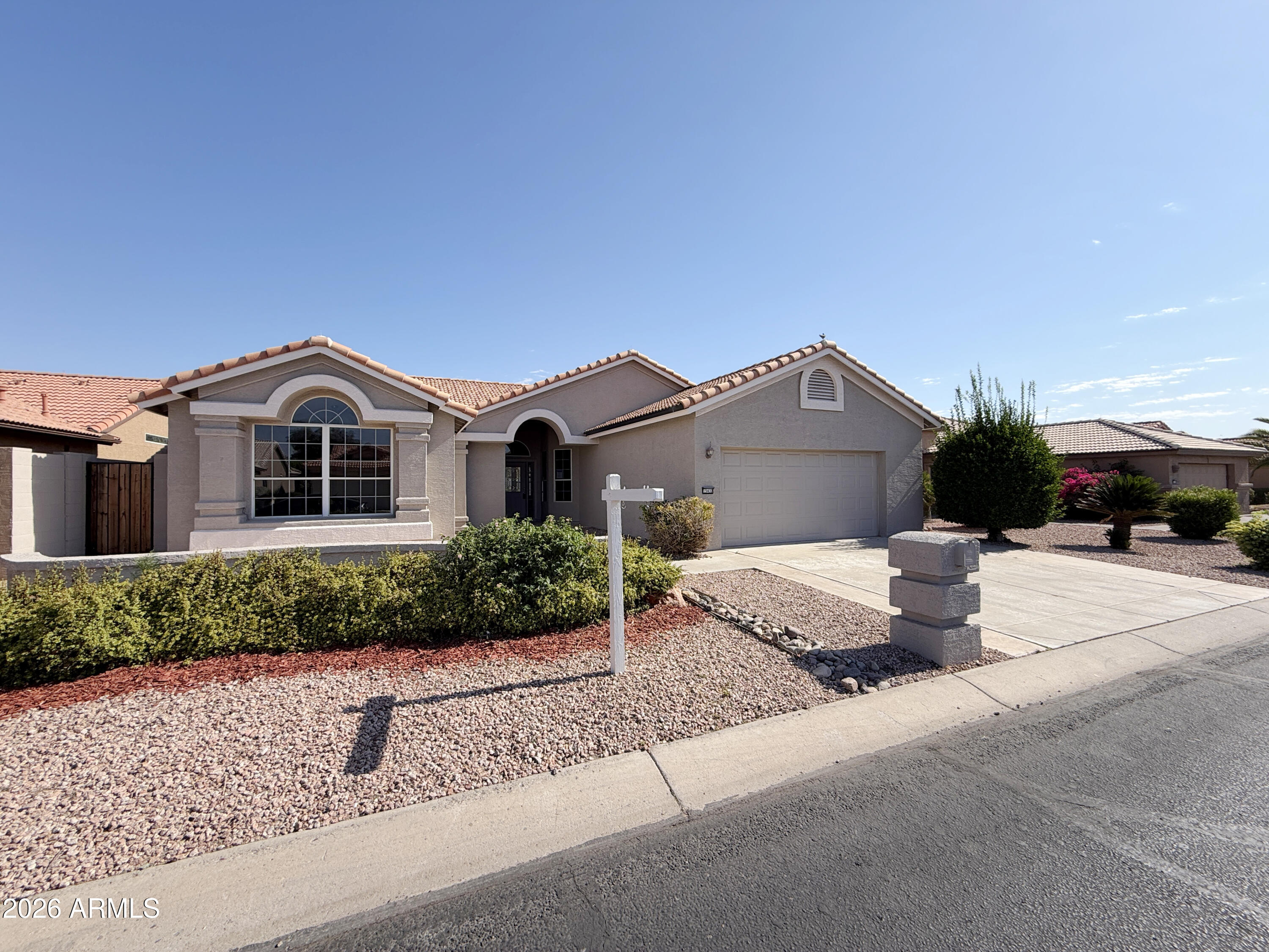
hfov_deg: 102.1
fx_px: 513
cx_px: 634
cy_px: 476
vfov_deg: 85.7
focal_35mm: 14
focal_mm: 2.22
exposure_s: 1/970
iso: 20
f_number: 2.2
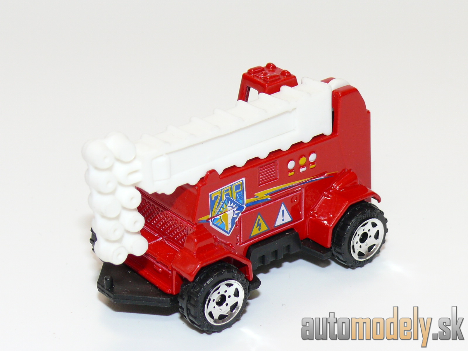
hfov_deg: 19.3
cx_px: 234
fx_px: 1379
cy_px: 176
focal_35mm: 102
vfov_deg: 14.5
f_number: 4
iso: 100
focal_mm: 13.4
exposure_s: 1/30
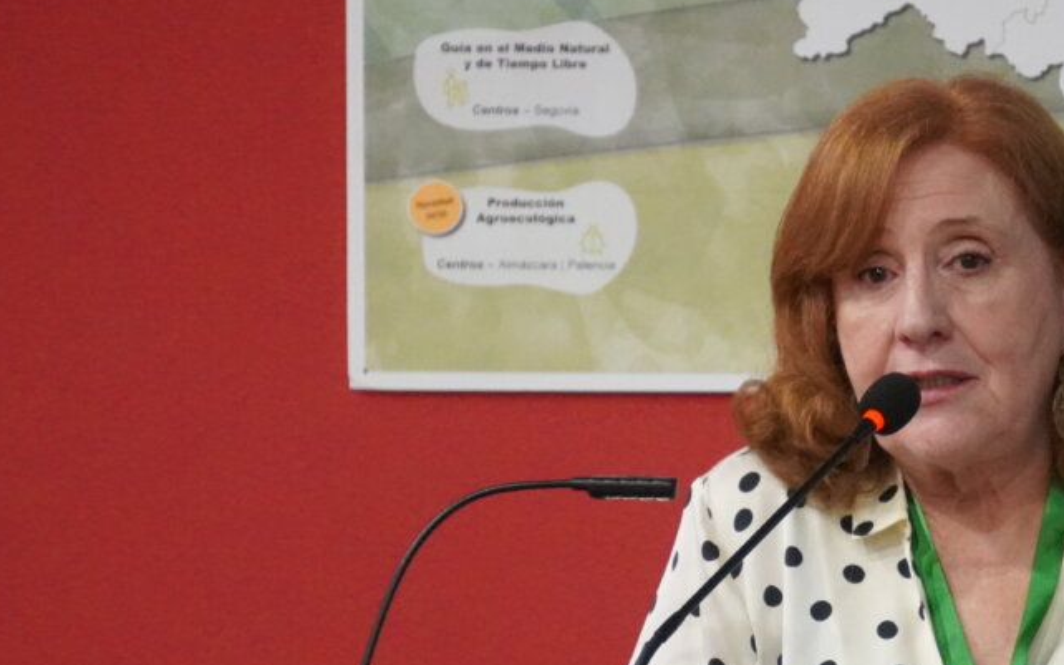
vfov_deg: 2.1
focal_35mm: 640
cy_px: 468
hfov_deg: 3.3
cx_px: 883
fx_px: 18555
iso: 6400
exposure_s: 1/160
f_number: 6.3
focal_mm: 210
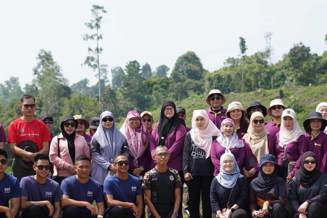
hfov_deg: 24.5
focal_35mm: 83
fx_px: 754
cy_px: 167
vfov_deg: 16.4
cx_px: 180
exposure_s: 1/1600
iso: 125
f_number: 2.8
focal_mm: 50
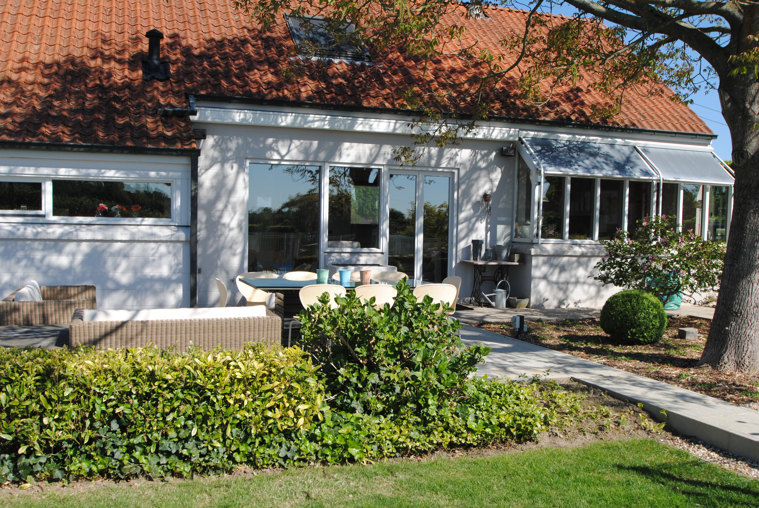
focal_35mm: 36
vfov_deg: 37.0
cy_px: 254
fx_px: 760
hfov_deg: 53.1
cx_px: 380
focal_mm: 24
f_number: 7.1
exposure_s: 1/200
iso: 100
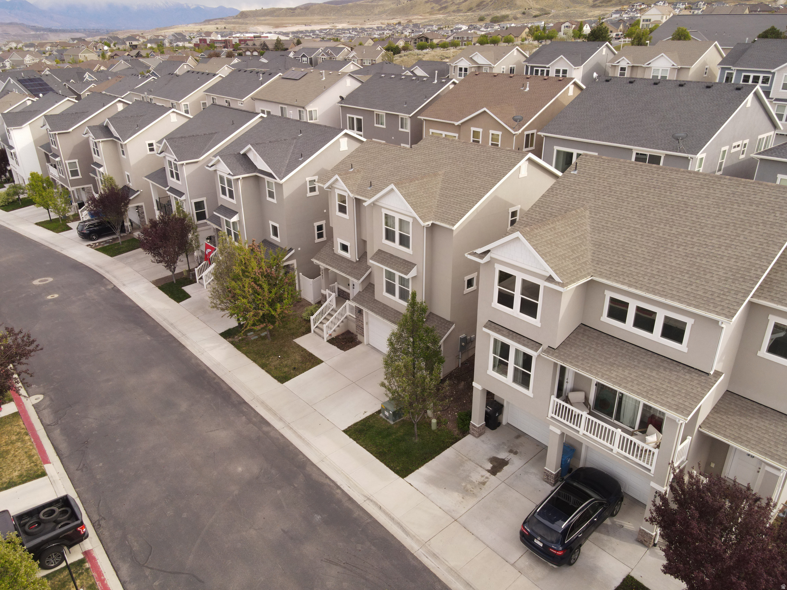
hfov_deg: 71.6
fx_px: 546
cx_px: 394
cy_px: 295
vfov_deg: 56.8
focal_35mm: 24
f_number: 2.8
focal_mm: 4.5
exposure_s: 1/250
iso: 100
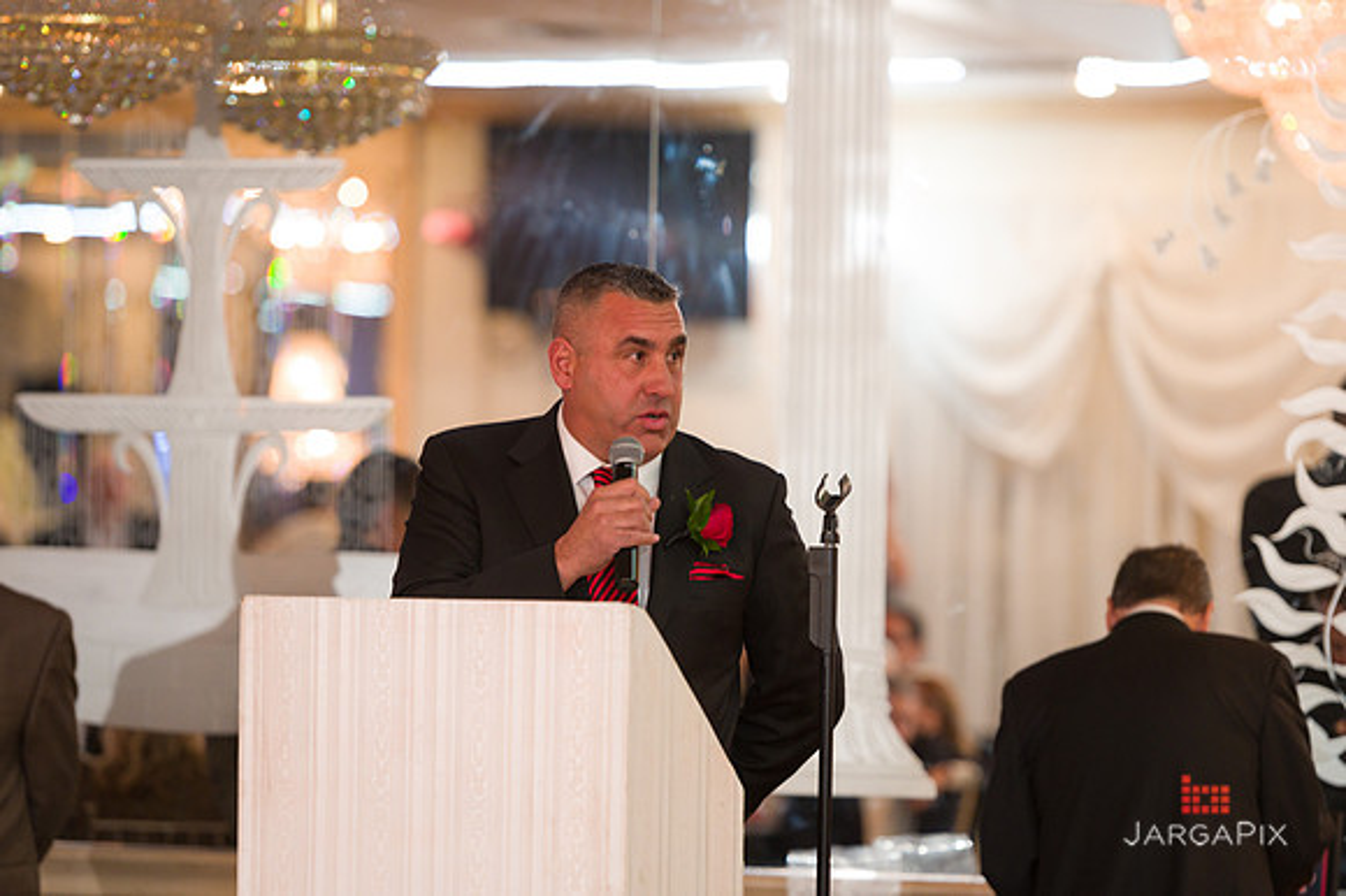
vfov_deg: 8.1
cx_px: 673
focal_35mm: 170
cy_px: 448
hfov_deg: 12.1
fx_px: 6352
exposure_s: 1/125
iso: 1600
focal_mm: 170
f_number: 3.2
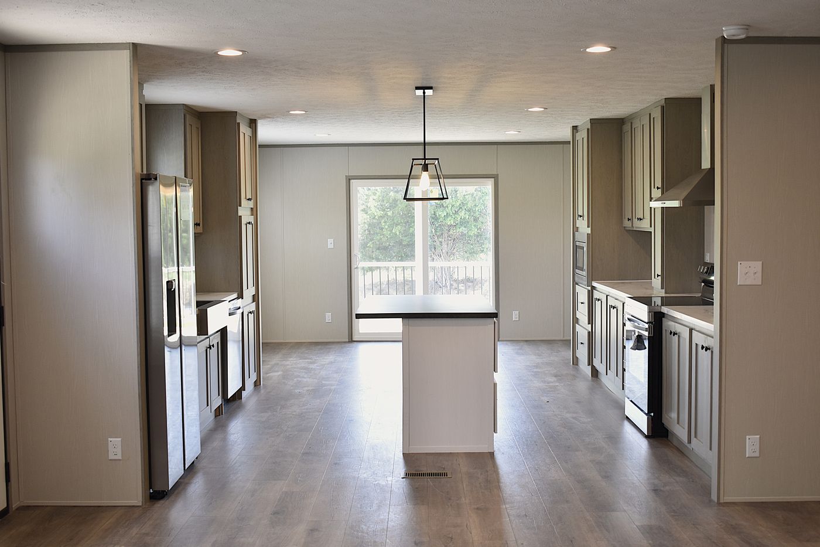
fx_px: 956
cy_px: 274
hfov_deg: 46.4
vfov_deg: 31.9
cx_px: 410
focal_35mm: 42
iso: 400
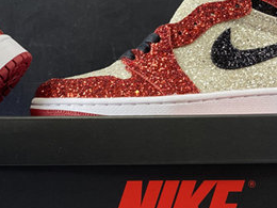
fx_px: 560
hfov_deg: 27.6
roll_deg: +1.3
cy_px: 111
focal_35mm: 70
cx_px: 97
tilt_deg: +6.1
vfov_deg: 21.0
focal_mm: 4.25
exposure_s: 1/50
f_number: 1.8
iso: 100
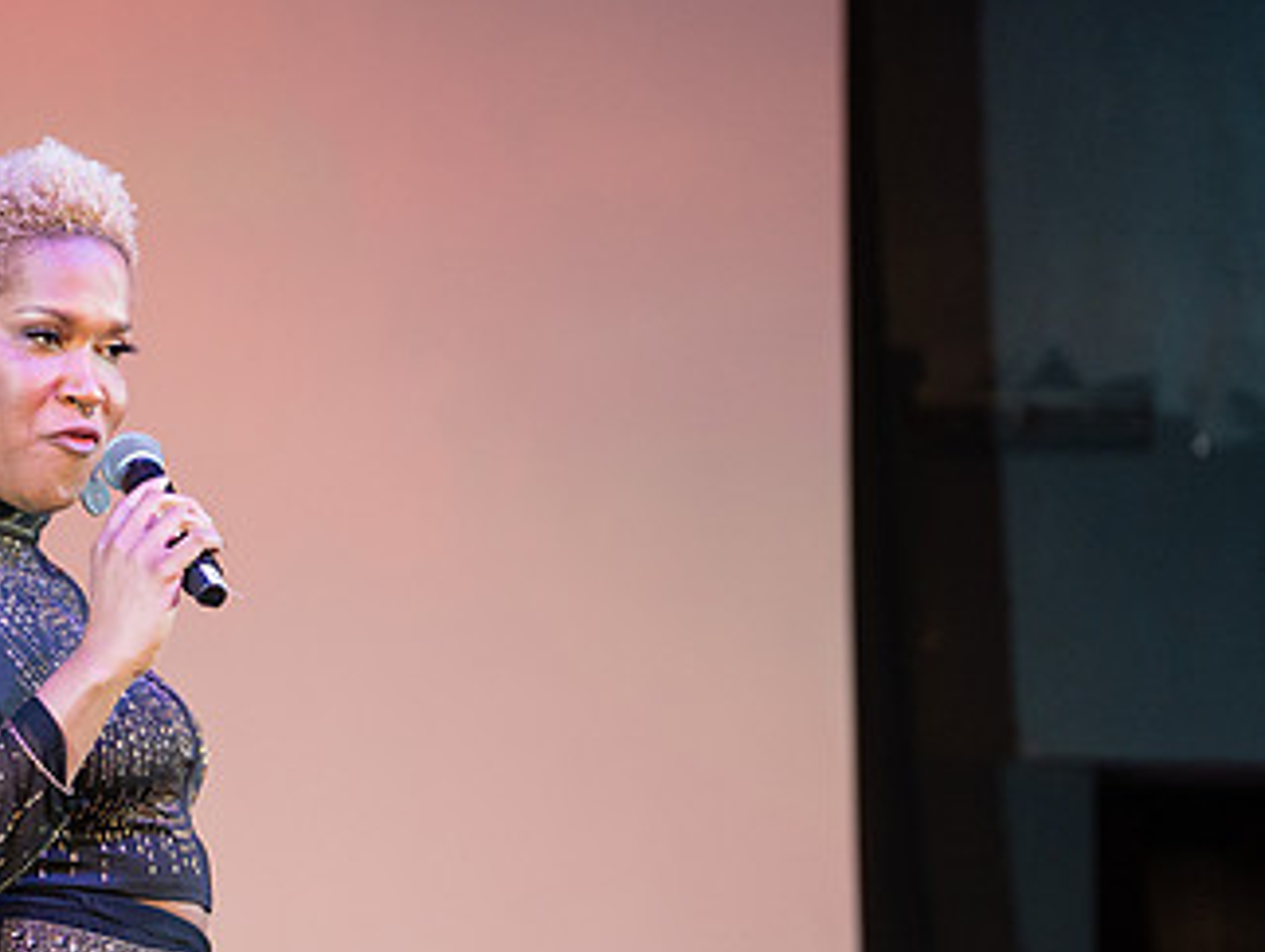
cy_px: 523
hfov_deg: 6.7
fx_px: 10792
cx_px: 137
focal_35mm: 295
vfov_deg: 5.0
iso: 3200
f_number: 4
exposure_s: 1/250
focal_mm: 171
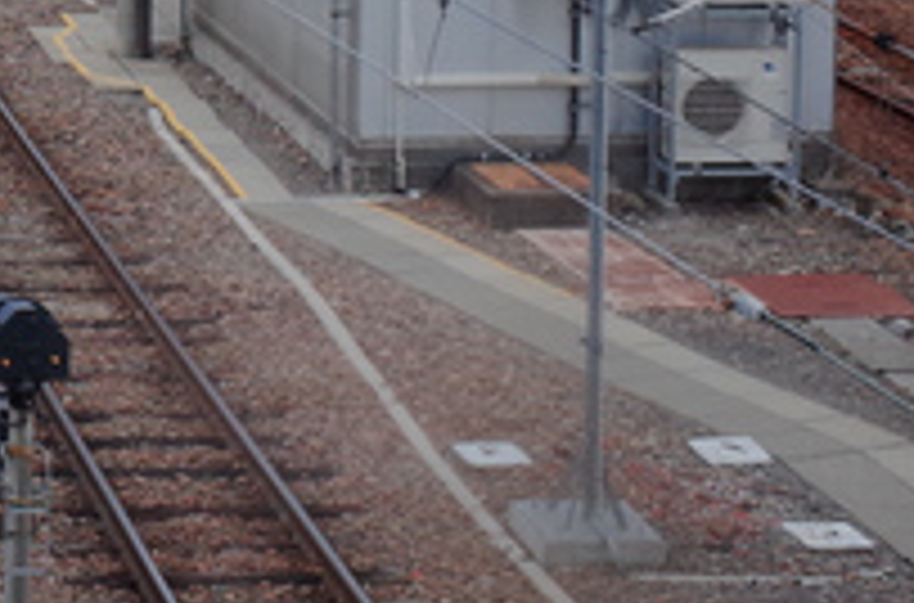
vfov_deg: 9.5
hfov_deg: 13.5
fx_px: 3493
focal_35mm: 138
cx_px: -707
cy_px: -410
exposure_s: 1/160
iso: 400
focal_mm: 18.3
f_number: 4.5
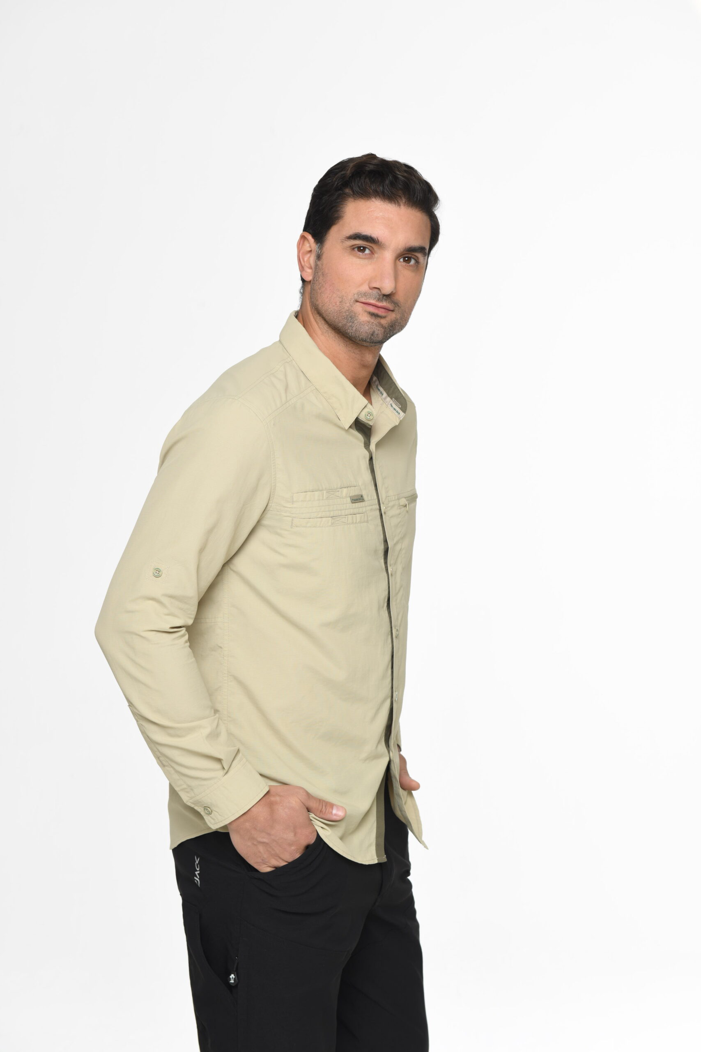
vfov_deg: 28.8
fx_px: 2044
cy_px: 526
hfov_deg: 19.5
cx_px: 350
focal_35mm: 70
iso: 100
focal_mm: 70
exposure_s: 1/160
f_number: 9
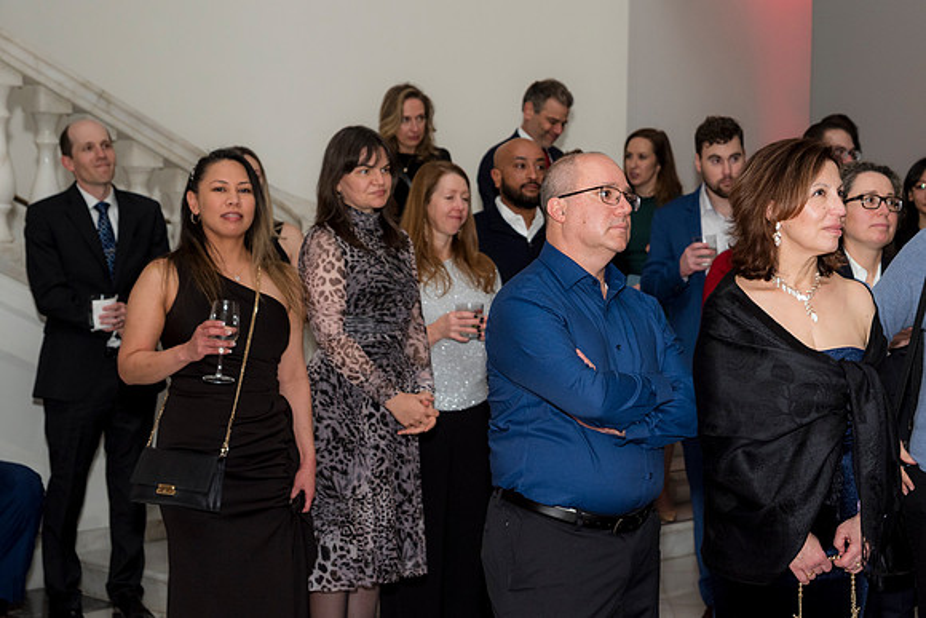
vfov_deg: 16.5
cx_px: 616
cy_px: 274
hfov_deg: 24.5
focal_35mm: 83
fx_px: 2125
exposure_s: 1/125
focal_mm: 62
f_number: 5
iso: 800
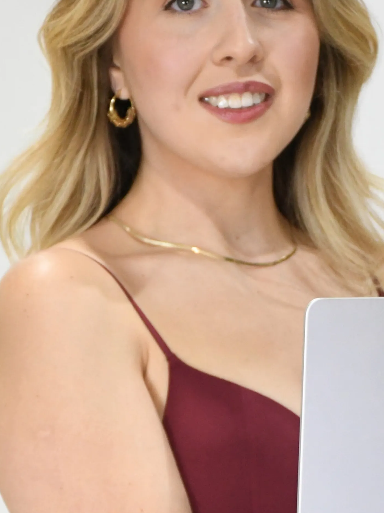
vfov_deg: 7.0
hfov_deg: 5.2
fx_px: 4202
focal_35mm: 284
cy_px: 459
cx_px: 366
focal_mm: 66
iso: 2500
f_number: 5
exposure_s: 1/200
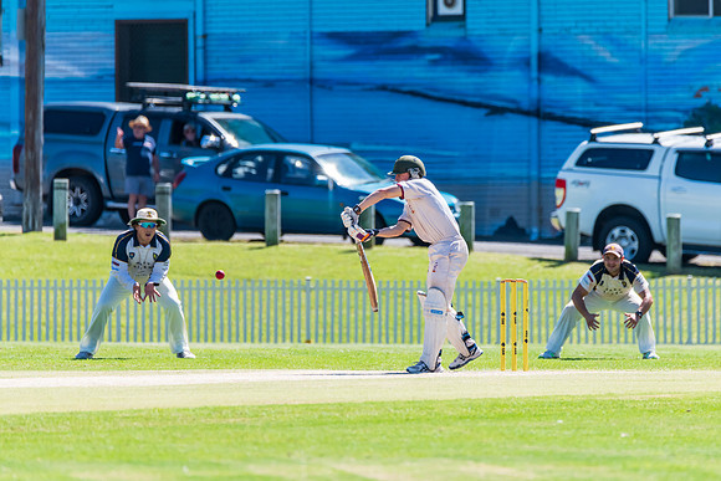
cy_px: 234
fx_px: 11293
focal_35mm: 564
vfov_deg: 2.4
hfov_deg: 3.7
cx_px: 397
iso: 640
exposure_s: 1/2500
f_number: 6.3
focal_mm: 500
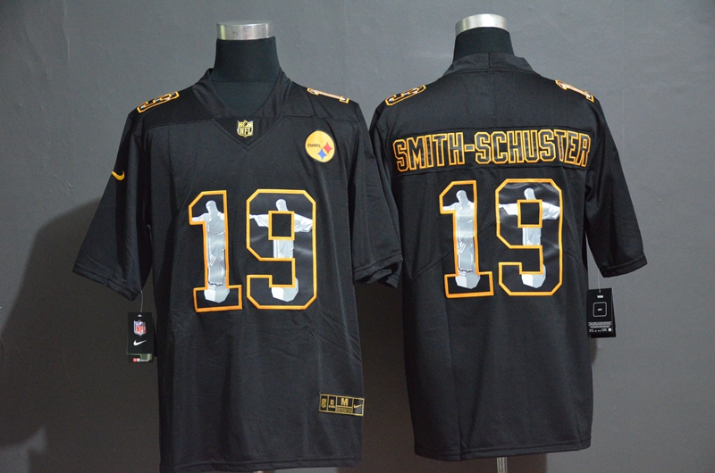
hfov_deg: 26.0
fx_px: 1546
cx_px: 358
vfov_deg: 17.4
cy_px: 236
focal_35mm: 78
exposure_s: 1/13
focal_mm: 52
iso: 4000
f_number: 4.8
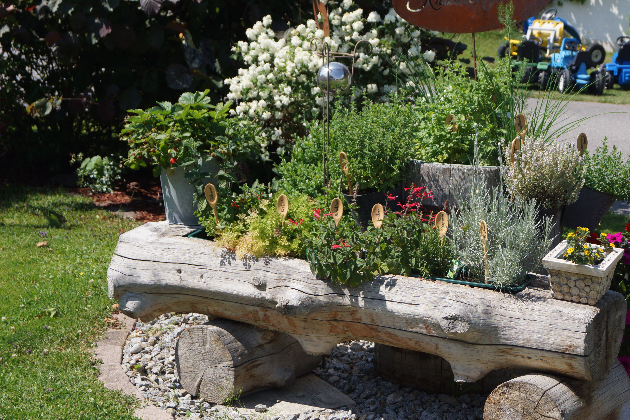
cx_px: 410
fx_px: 1201
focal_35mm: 69
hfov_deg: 29.2
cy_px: 189
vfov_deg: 19.8
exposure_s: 1/400
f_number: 6.3
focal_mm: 35
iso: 100
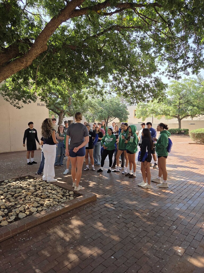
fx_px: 181
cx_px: 102
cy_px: 136
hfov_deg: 58.9
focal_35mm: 23
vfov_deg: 73.9
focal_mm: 5.4
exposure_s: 1/1192
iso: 80
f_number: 1.8
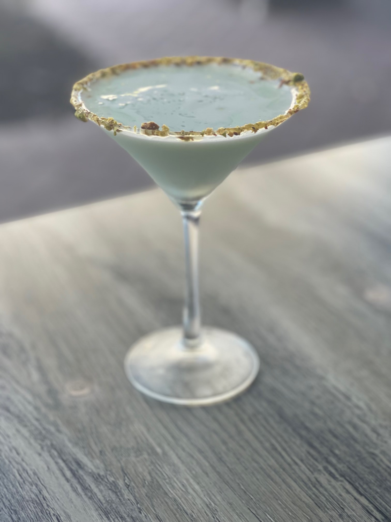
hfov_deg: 22.9
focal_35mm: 64
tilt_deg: -29.2
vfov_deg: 30.3
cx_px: 196
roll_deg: +0.3
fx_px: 964
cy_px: 261
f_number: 2.2
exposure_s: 1/120
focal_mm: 7.5
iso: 50
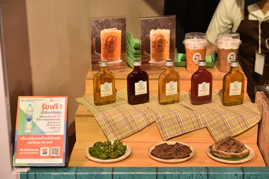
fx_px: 523
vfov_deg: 19.4
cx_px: 134
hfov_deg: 28.9
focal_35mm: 70
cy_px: 90
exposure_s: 1/60
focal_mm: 70
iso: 450
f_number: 3.5
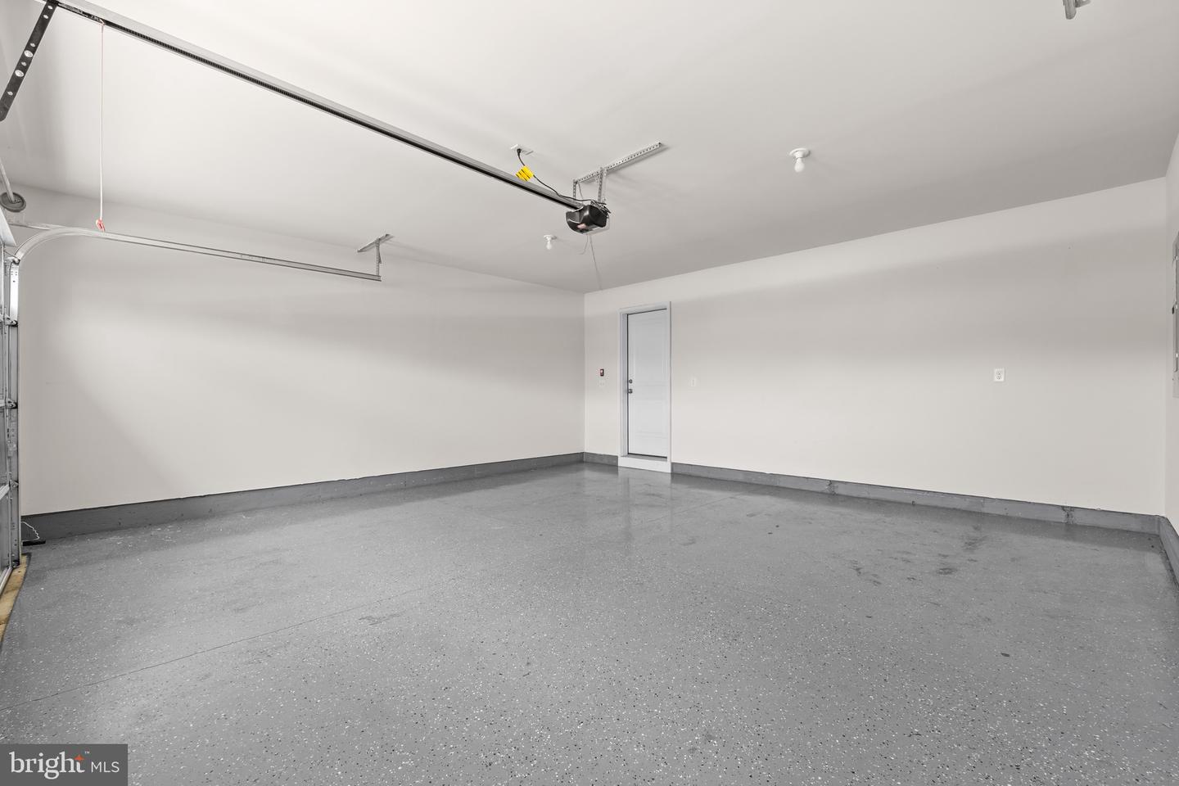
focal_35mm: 16
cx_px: 590
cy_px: 393
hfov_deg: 98.2
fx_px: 511
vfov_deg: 75.1
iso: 200
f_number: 7.1
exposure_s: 1/1.67
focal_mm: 10.4
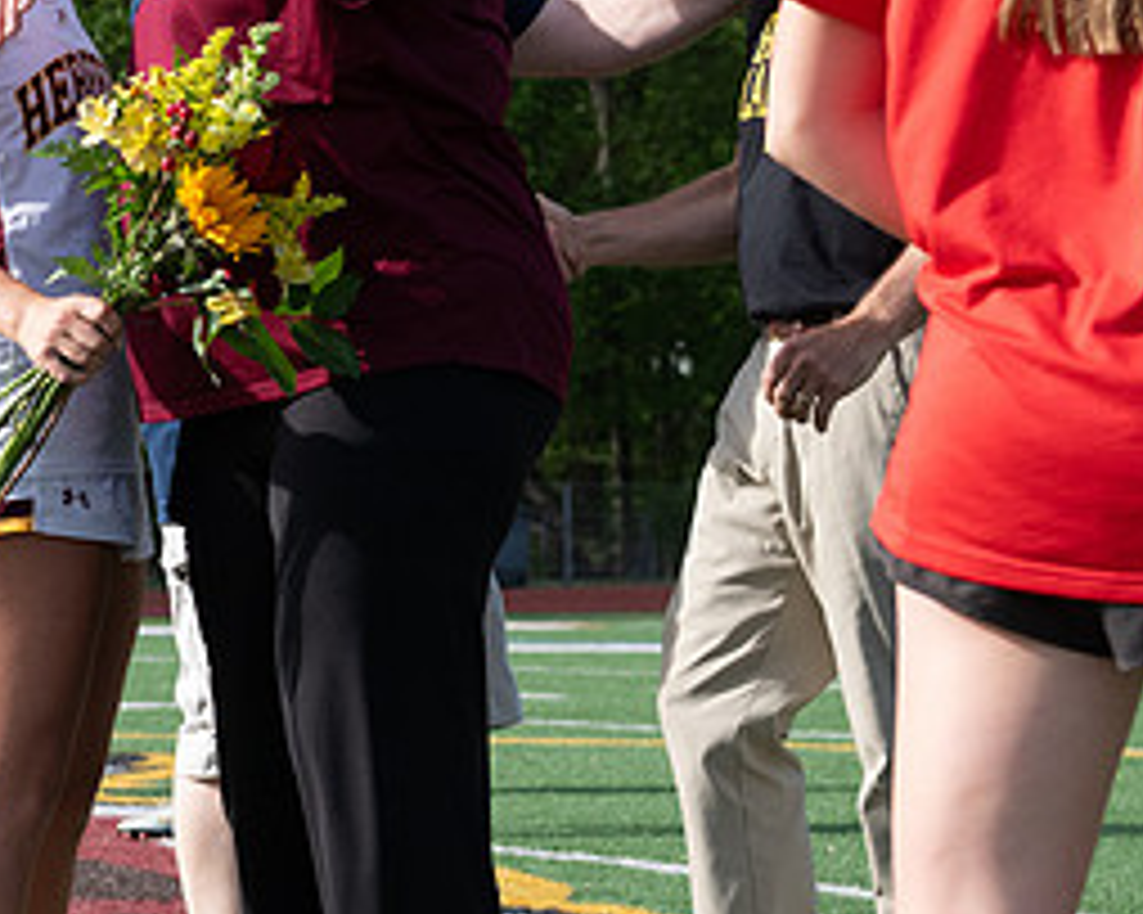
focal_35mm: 149
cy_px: 302
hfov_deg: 12.8
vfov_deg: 10.4
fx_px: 5038
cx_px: 95
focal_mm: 56
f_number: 5.6
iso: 800
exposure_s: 1/2500
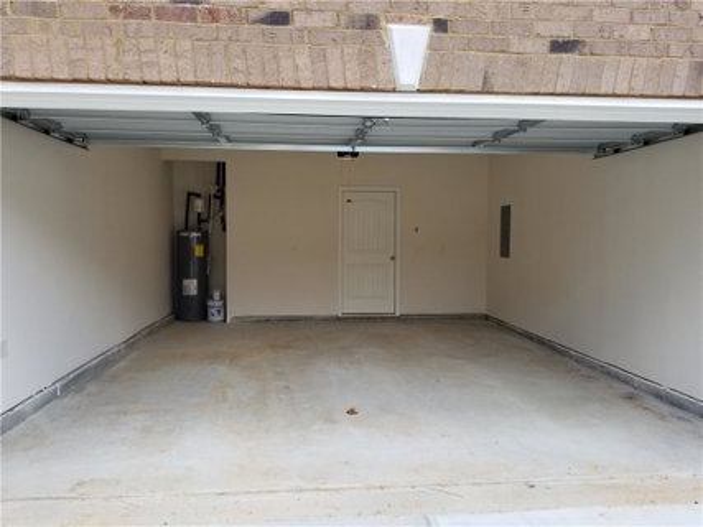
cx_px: 352
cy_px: 264
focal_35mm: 26
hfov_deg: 67.3
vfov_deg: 53.0
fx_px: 528
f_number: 1.7
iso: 50
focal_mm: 4.25
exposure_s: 1/298
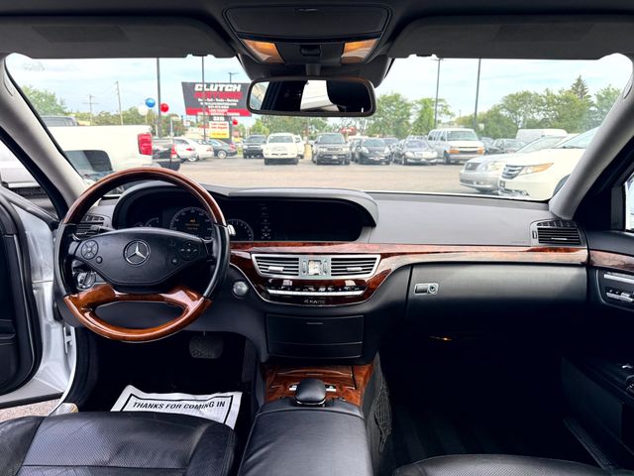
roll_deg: -1.8
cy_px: 238
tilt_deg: -10.6
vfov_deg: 56.8
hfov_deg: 71.6
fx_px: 440
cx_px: 317
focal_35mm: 24
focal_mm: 6.76
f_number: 1.78
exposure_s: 1/1060
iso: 100
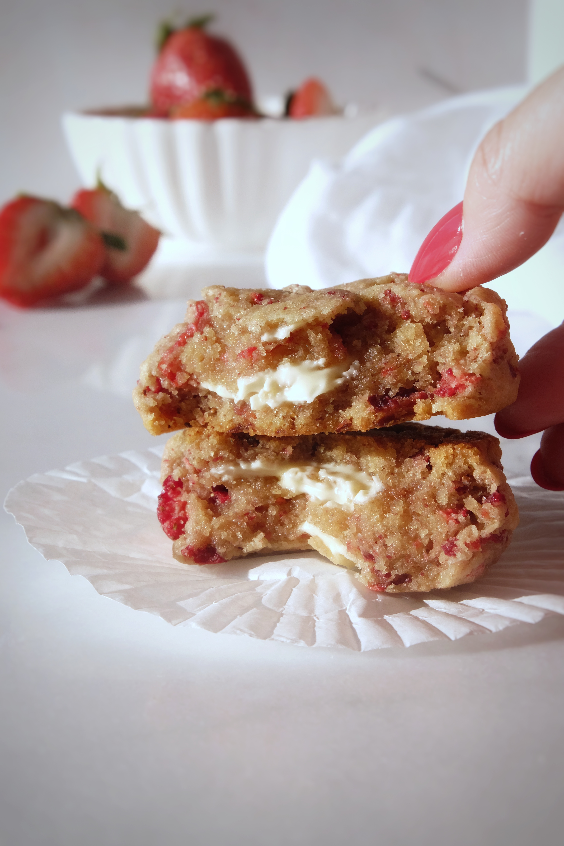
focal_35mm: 83
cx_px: 282
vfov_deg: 24.5
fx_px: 1950
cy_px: 423
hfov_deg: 16.5
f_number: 14
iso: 1250
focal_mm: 55
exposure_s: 1/500
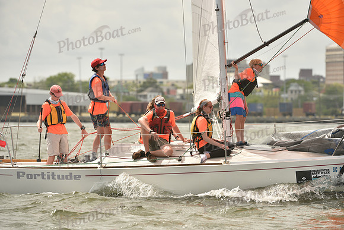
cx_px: 172
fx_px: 2963
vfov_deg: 4.4
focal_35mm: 310
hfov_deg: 6.6
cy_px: 115
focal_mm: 310
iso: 320
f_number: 6.3
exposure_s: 1/1250
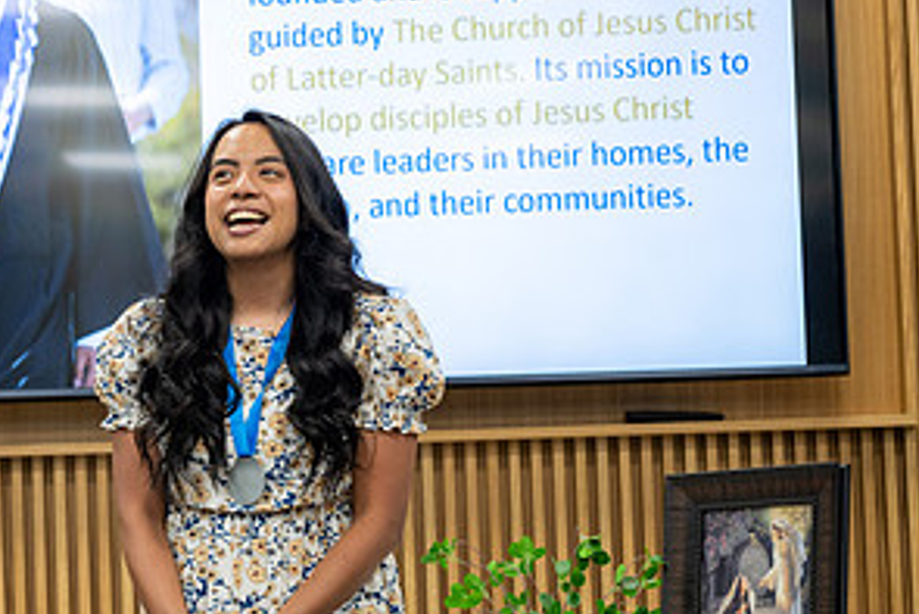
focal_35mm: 150
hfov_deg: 13.5
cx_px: 26
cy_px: 367
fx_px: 3831
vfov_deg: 9.2
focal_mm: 70
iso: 400
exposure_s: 1/100
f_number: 2.8
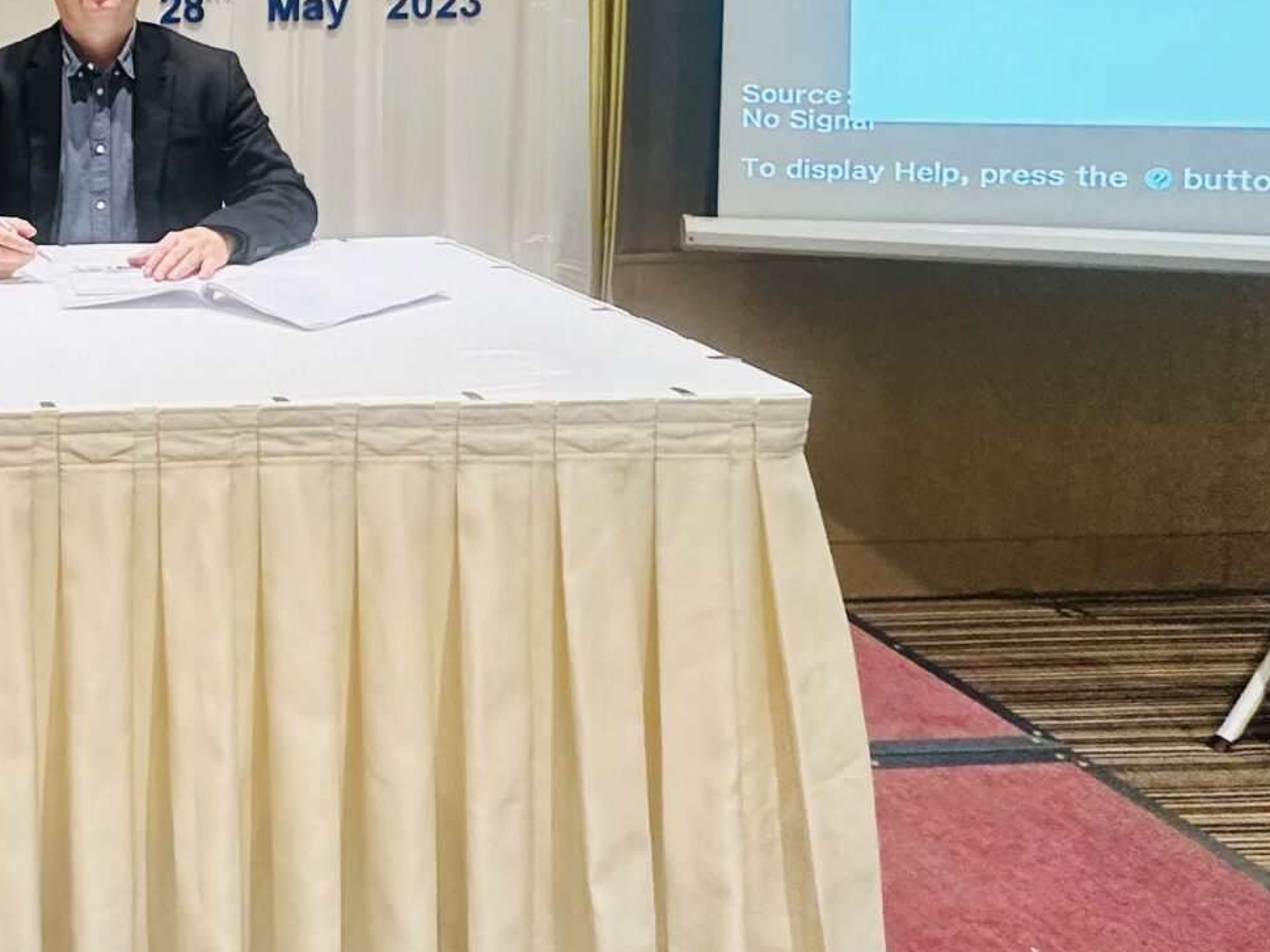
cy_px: 64
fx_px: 1357
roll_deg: +0.7
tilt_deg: -3.5
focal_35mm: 37
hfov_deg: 41.1
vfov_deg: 35.9
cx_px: -100
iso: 250
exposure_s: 1/50
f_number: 2.2
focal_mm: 2.22
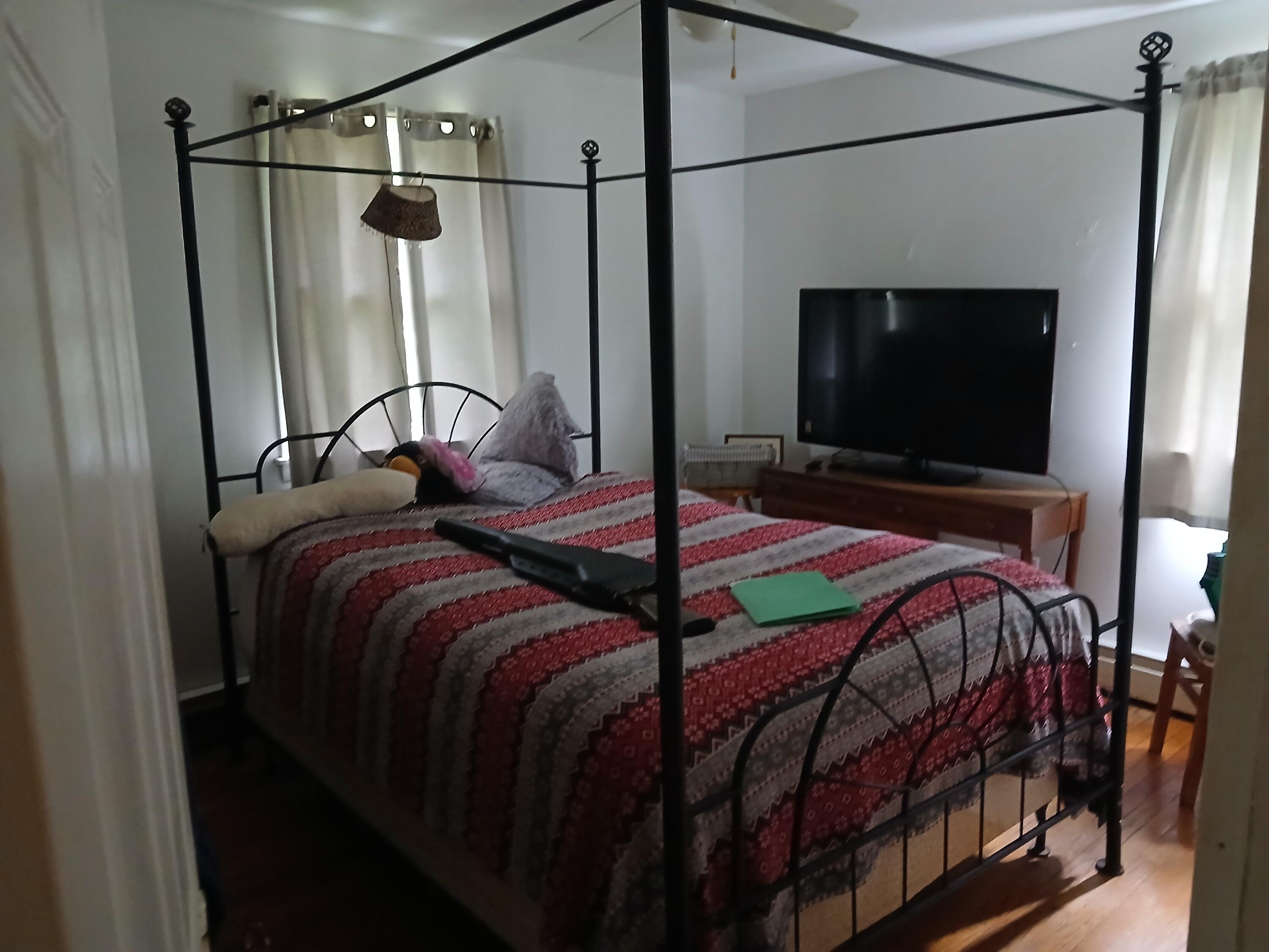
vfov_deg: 53.1
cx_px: 634
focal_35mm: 26
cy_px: 476
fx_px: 953
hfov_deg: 67.3
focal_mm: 3.98
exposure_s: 1/20
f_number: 1.8
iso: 500
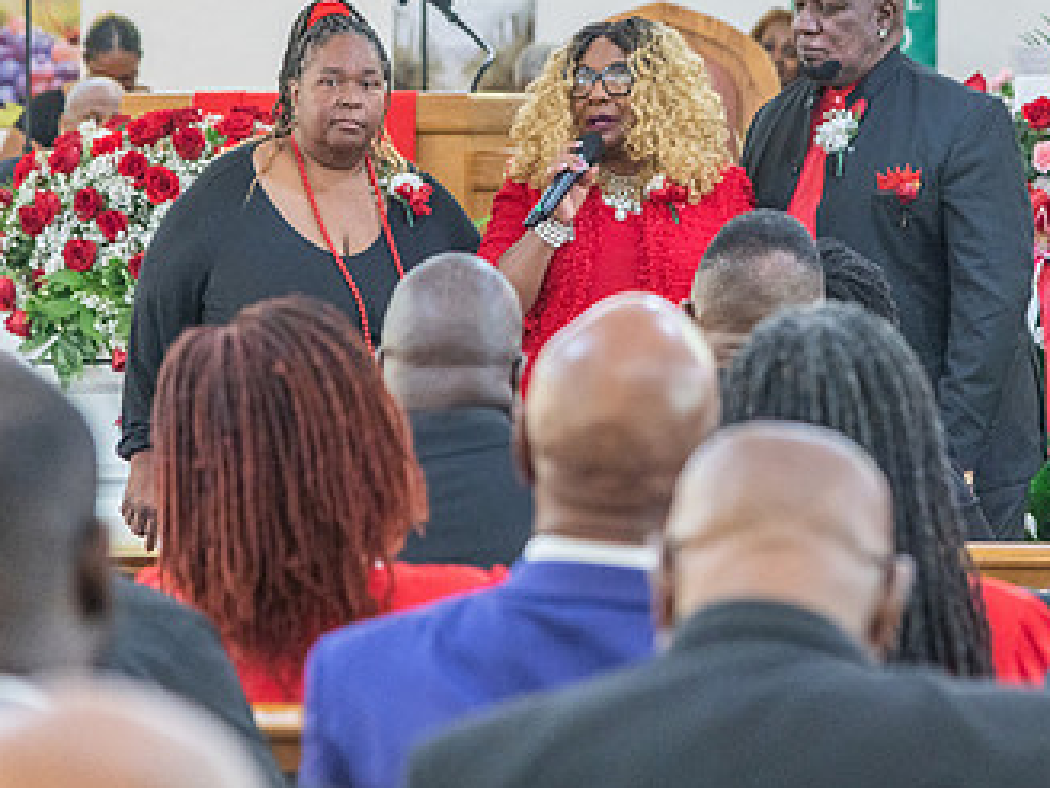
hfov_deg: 9.5
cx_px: 765
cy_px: 192
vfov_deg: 7.1
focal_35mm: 208
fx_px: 6309
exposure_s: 1/100
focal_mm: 120
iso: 1600
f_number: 4
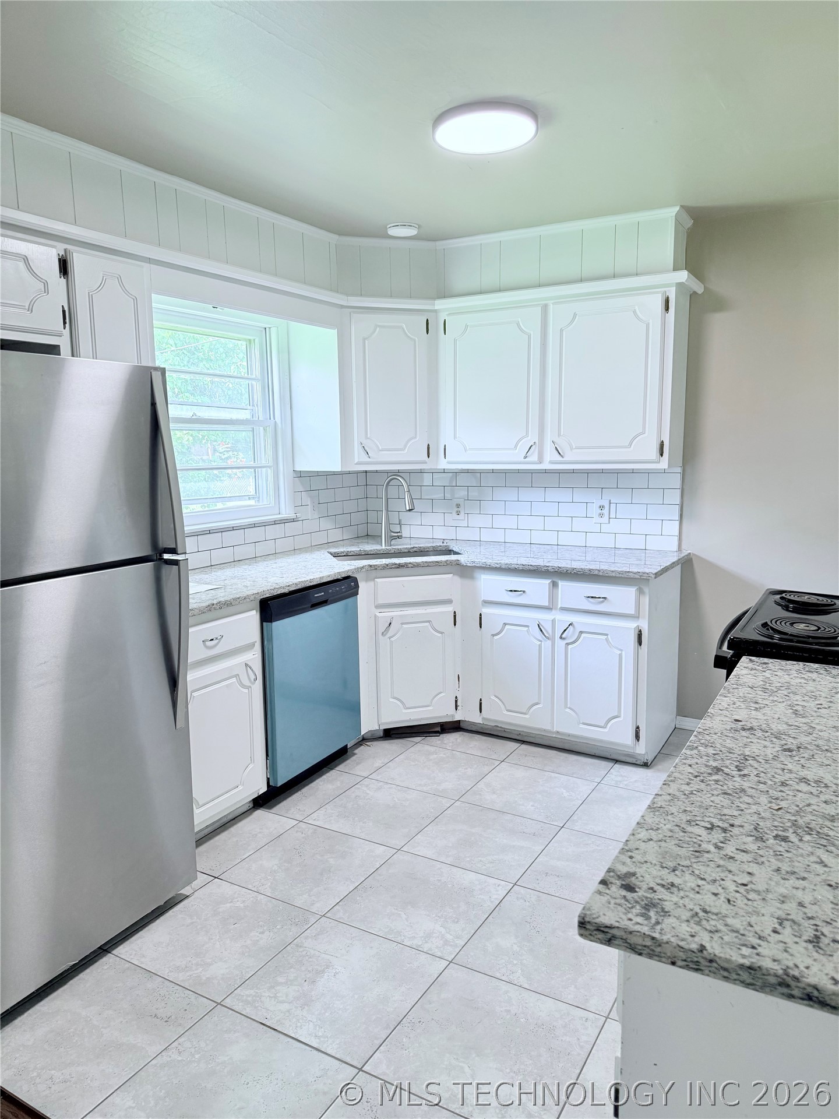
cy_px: 560
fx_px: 776
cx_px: 420
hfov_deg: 56.8
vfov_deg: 71.6
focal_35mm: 24
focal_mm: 6.76
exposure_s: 1/120
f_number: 1.78
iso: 160
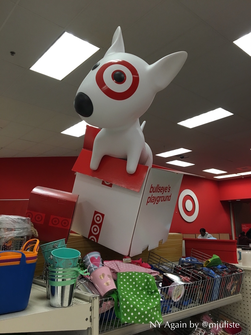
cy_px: 168
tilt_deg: +11.8
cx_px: 126
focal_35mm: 29
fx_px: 280
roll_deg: +0.0
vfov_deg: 61.7
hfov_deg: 48.2
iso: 40
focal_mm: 4.15
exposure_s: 1/30
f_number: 2.2
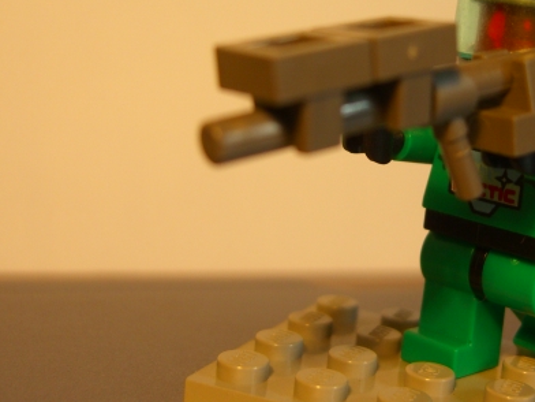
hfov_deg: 30.7
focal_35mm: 62
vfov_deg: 23.6
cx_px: 401
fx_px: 958
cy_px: 139
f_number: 2.8
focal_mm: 7.9
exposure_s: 1/50
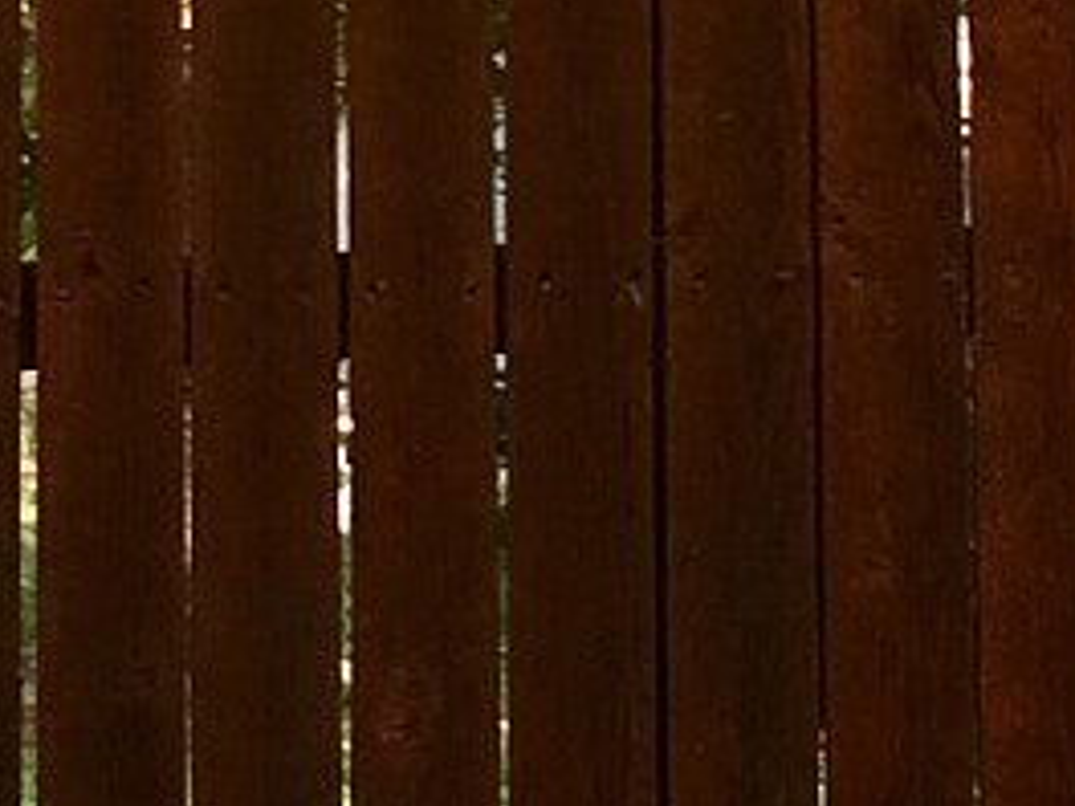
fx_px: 5466
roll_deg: +0.0
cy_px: -379
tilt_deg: +4.2
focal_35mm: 176
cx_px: 350
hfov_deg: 11.2
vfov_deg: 8.3
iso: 25
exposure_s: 1/353
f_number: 2.2
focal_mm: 4.15
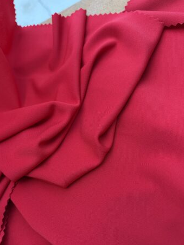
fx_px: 234
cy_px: 135
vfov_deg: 55.2
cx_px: 79
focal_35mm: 33
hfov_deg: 42.8
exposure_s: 1/334
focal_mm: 5.96
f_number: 1.6
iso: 64
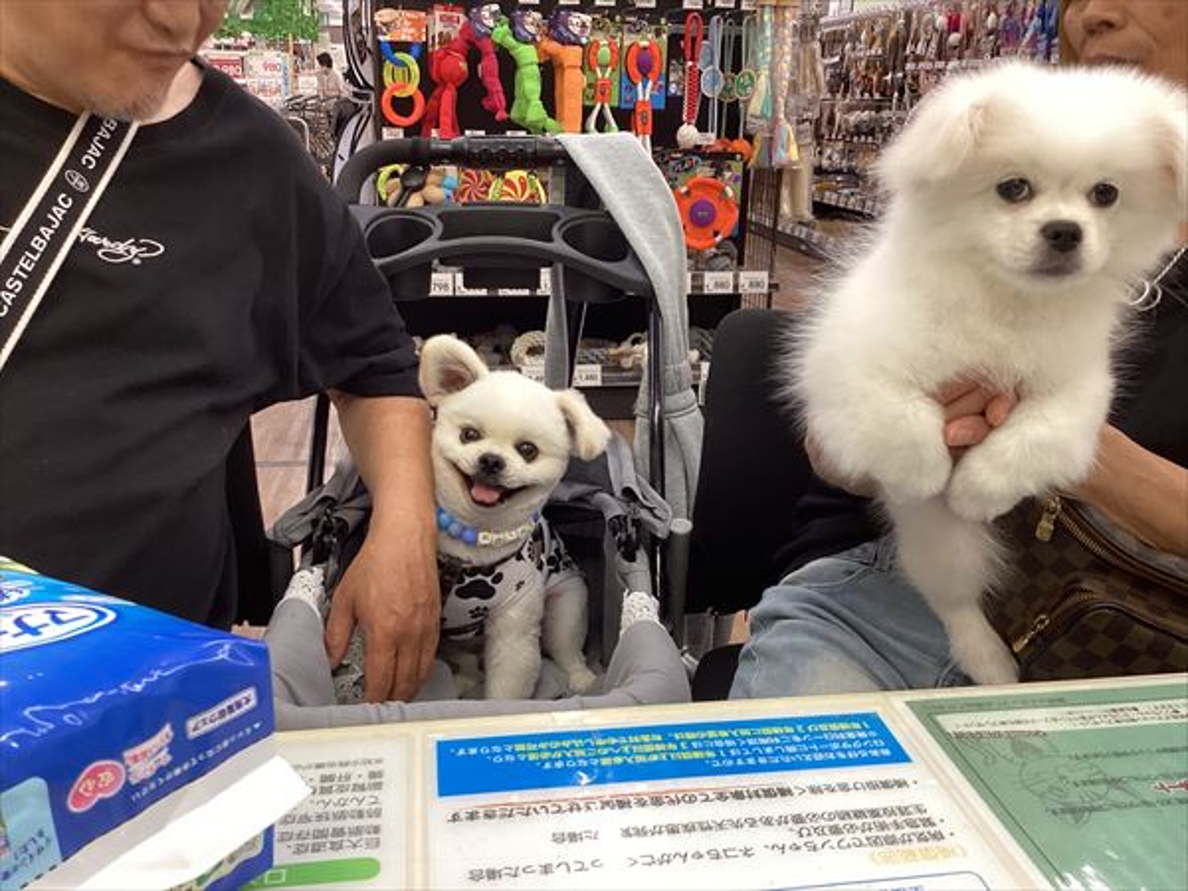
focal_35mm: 31
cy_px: 446
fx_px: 1064
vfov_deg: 45.4
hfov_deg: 58.4
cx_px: 594
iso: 100
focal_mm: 3.3
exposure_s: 1/50
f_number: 2.4
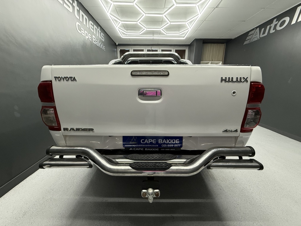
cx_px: 150
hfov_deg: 102.1
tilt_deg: -13.2
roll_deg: -0.4
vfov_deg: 85.7
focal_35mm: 14
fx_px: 122
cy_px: 113
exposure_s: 1/100
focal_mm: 2.22
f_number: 2.2
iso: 250
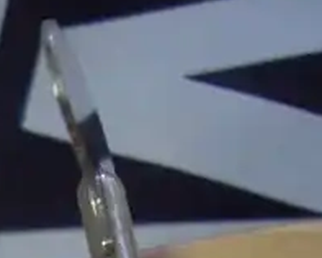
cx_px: -232
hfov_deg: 10.6
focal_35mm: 173
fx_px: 1650
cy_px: 594
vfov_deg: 8.3
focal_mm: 5.8
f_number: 2.6
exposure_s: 1/15
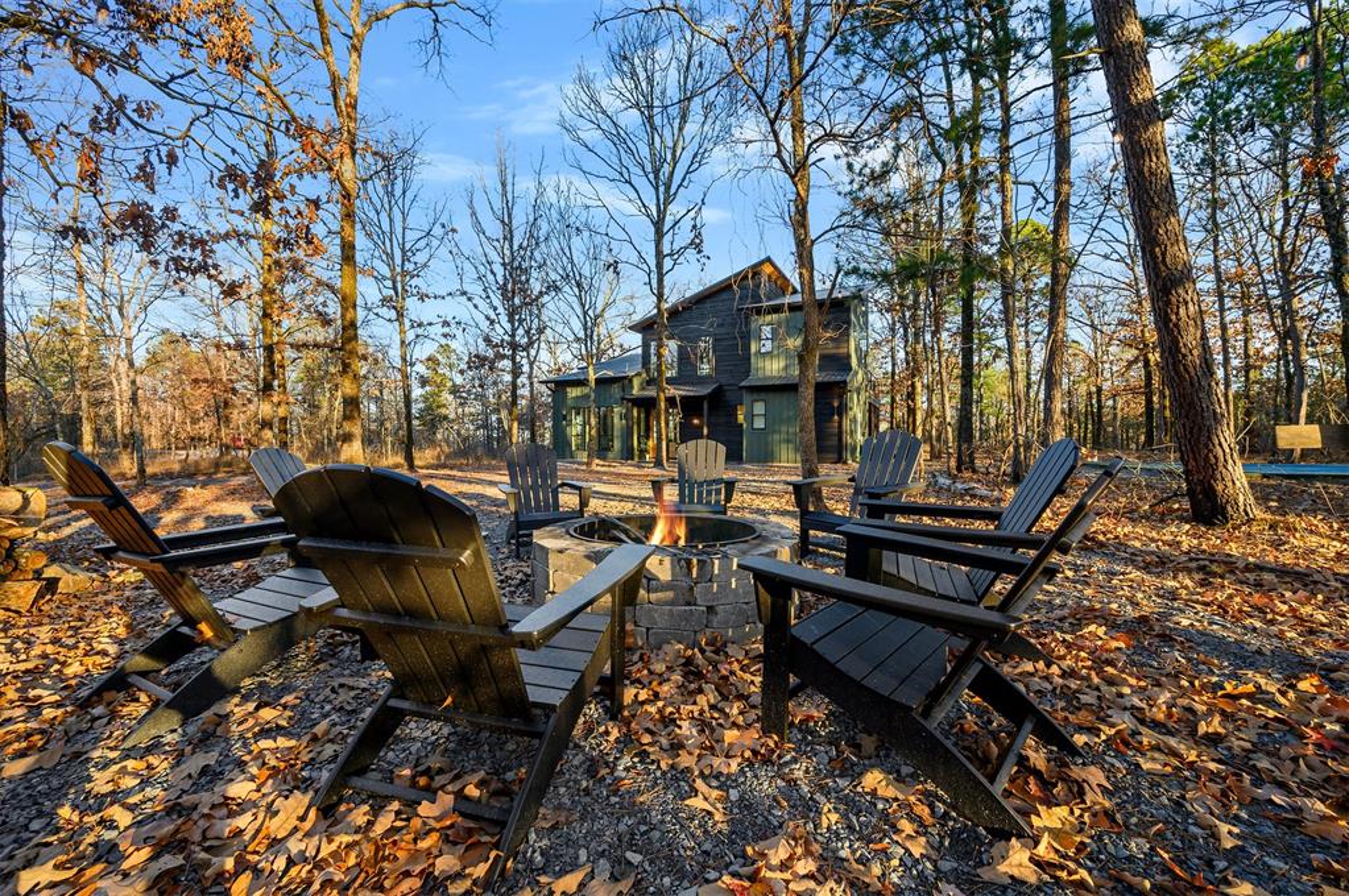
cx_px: 674
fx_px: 524
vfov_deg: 81.1
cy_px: 448
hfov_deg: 104.3
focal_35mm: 14
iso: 320
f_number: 9
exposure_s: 1/160
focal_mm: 14
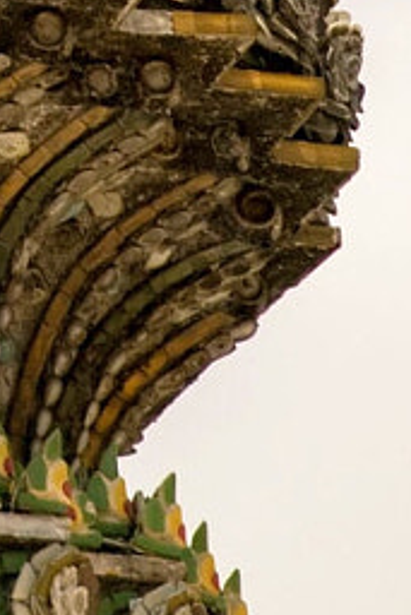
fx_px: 15239
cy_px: -766
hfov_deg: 1.5
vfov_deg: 2.3
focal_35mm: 891
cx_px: -761
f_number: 7.1
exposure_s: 1/800
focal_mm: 95
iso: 160
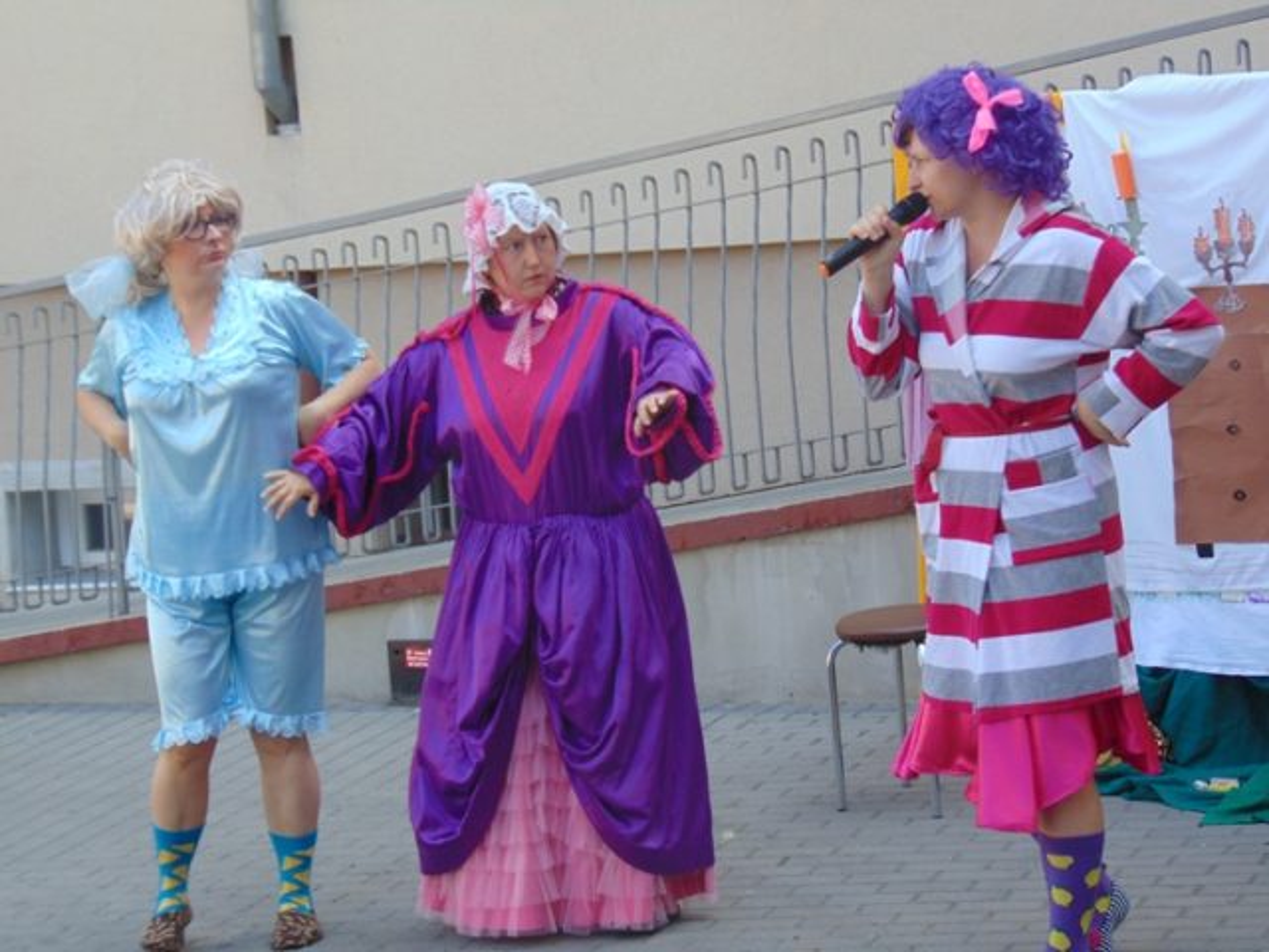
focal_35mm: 108
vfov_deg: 13.7
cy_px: 476
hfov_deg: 18.2
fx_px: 3959
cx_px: 634
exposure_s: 1/200
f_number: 3.9
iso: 80
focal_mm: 19.4
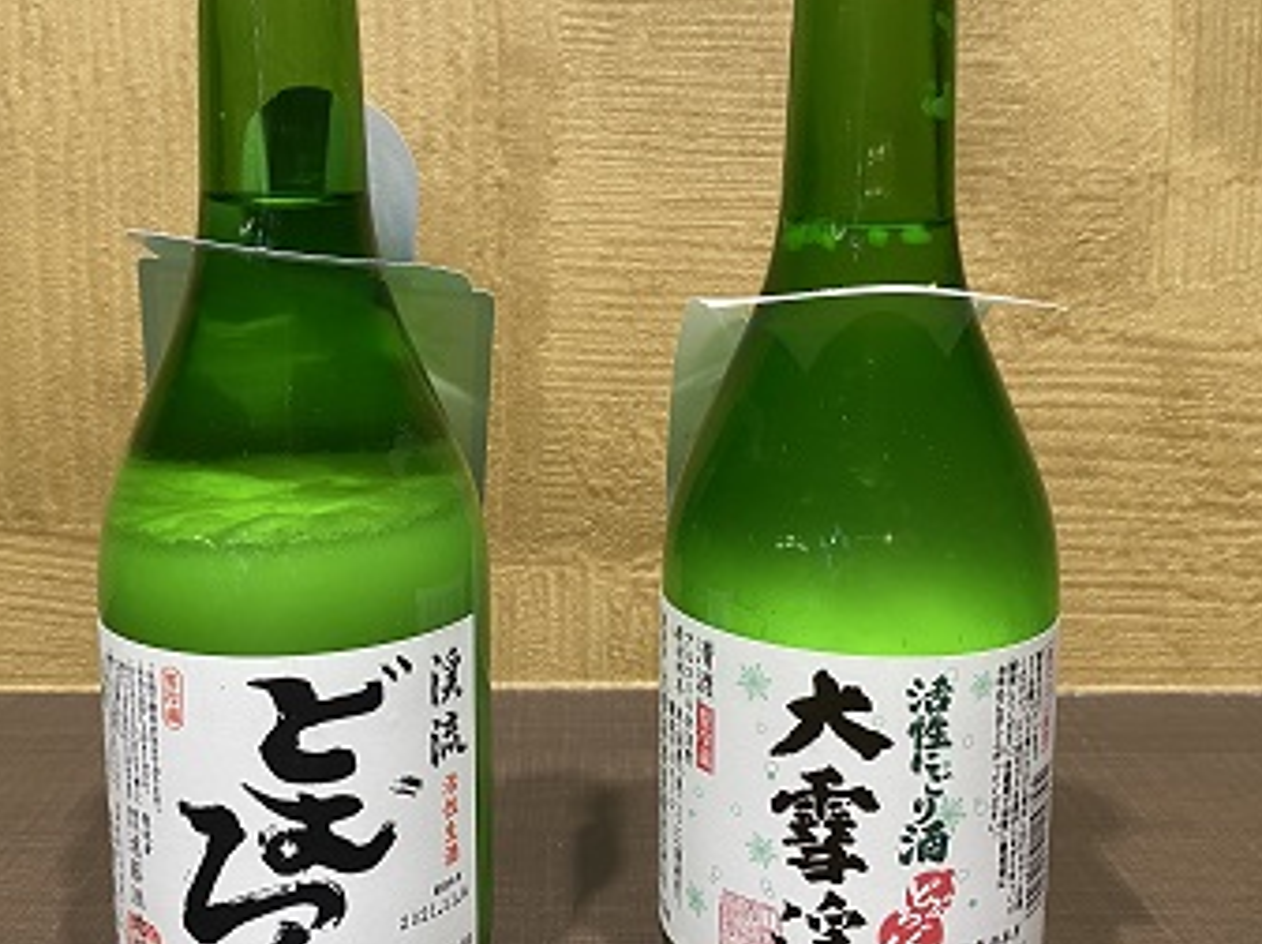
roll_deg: +0.7
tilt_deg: -12.0
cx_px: 580
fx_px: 1457
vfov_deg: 35.8
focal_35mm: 40
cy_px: 416
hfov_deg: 46.8
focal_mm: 4.25
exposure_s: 1/59
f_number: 1.8
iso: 160
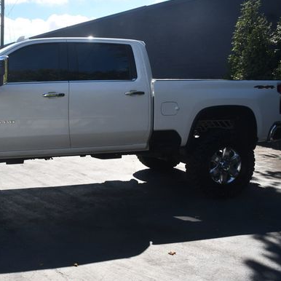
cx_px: 55
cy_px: 130
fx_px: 349
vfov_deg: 43.8
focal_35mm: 38
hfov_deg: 41.9
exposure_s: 1/250
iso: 140
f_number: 8
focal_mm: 18
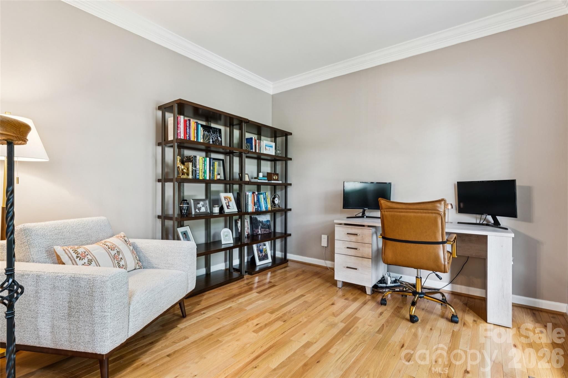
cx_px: 284
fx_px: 268
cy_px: 189
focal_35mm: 17
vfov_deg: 70.4
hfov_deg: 93.3
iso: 100
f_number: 13
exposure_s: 2
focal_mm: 17
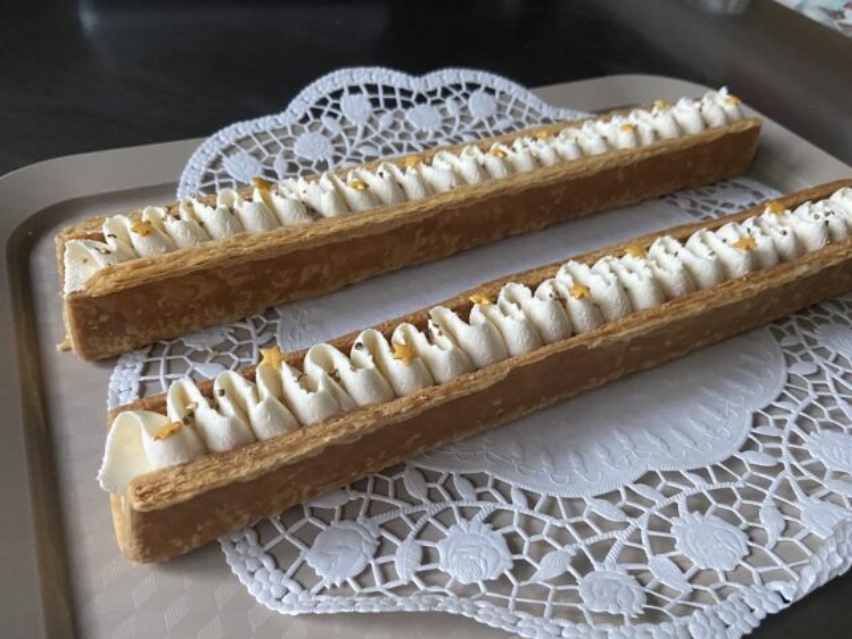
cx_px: 423
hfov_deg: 65.3
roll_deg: -5.8
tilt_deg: -43.5
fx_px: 665
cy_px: 325
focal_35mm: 27
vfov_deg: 51.4
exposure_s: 1/54
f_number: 1.8
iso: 500
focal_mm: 4.25
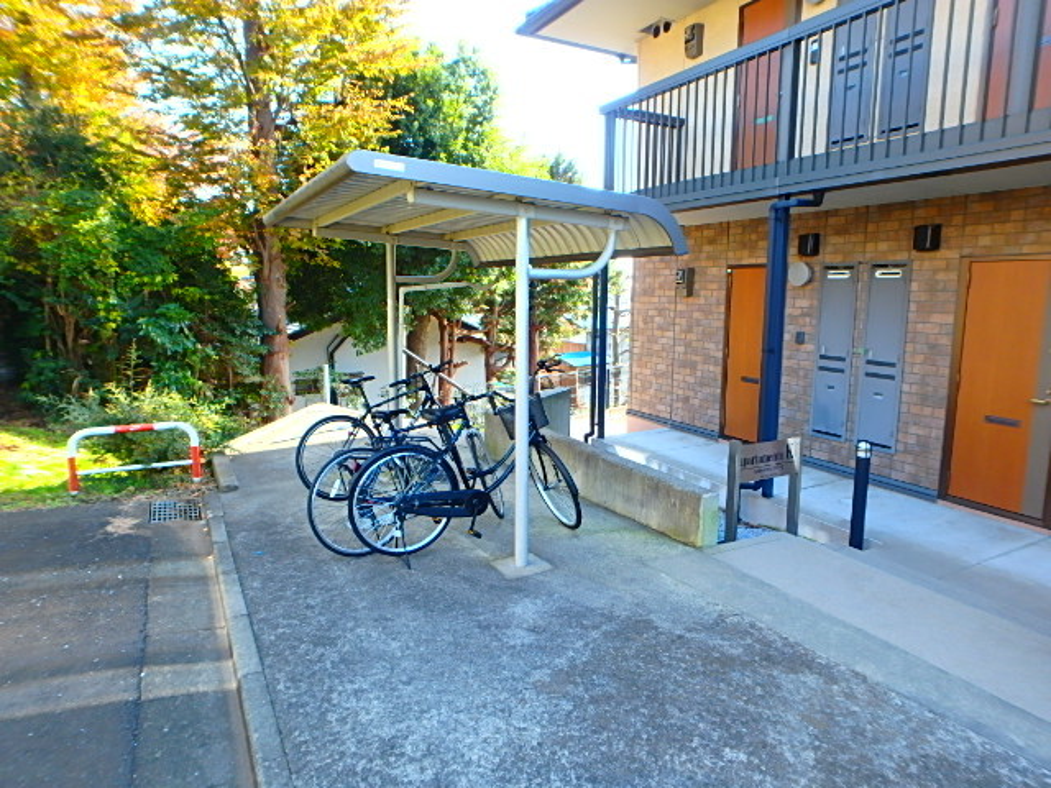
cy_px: 394
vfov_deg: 63.4
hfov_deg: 79.0
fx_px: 638
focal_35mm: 21
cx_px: 526
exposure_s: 1/80
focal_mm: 3.7
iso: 125
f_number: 3.5
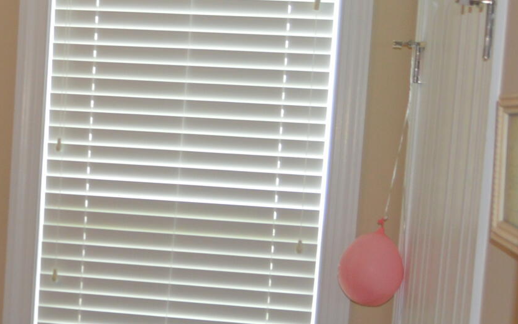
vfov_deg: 13.1
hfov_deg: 20.0
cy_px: 312
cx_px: -68
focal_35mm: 99
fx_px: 1398
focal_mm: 18
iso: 450
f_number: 3.5
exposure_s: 1/60
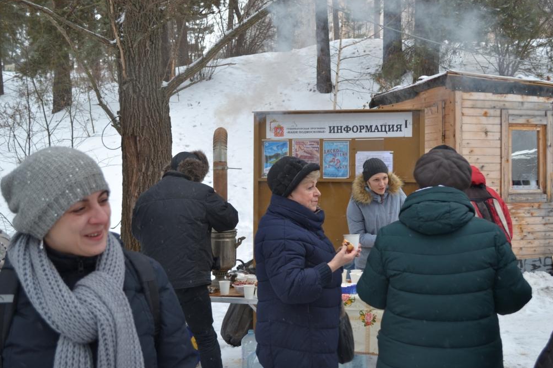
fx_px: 614
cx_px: 282
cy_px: 184
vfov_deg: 33.4
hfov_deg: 48.5
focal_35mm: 40
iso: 100
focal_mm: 26
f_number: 4.2
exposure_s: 1/100
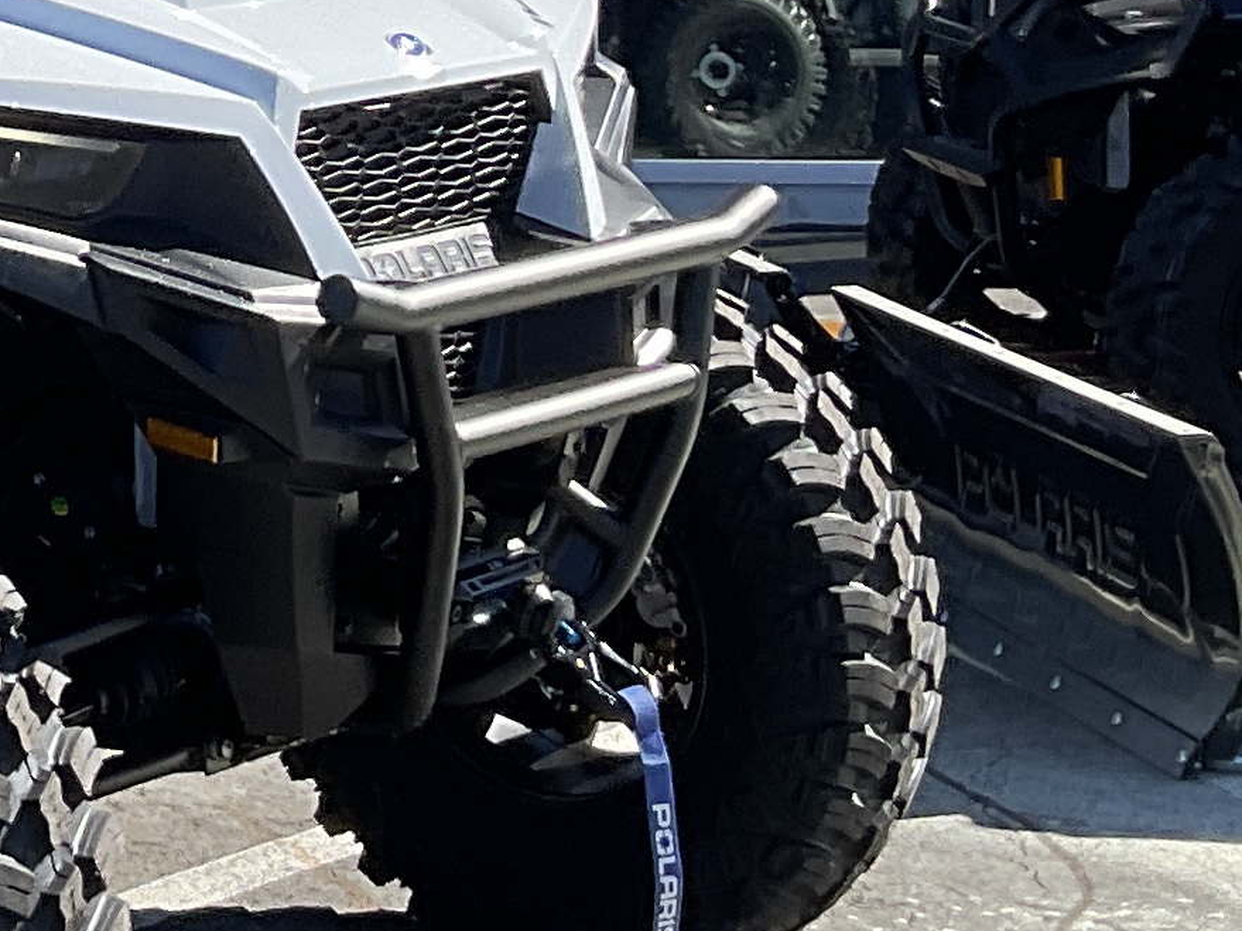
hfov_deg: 13.9
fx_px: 4771
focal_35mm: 133
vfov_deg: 10.7
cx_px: -612
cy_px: -472
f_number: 1.8
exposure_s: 1/580
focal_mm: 3
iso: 16
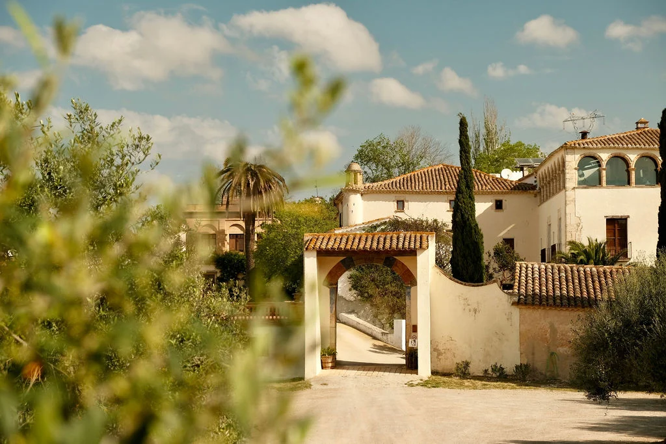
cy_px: 222
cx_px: 333
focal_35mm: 79
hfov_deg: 25.7
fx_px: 1462
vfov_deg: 17.3
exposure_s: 1/450
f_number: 5.6
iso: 160
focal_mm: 52.7
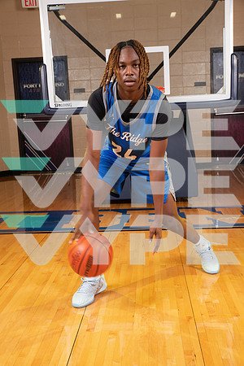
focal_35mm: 46
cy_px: 183
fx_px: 468
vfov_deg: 42.7
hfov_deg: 29.2
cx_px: 122
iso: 320
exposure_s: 1/320
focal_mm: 46
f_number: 7.1
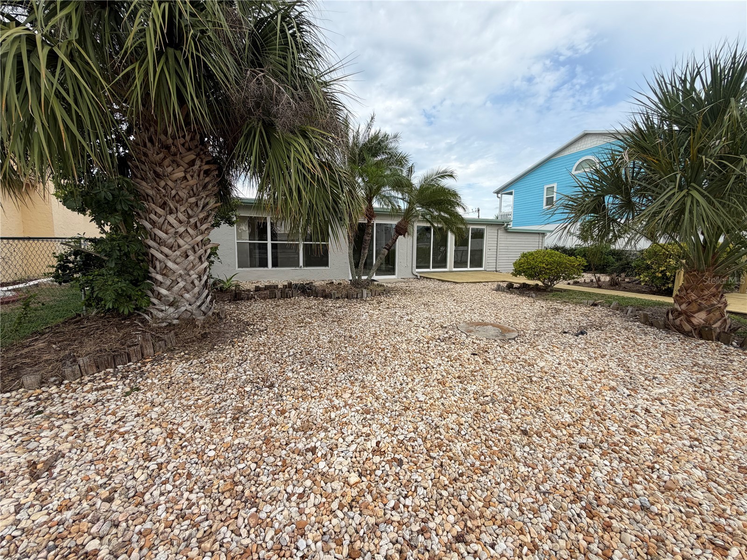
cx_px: 374
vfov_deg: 85.7
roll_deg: -0.3
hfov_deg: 102.1
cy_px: 280
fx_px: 302
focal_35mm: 14
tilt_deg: -6.4
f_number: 2.2
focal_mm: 2.22
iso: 40
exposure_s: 1/664
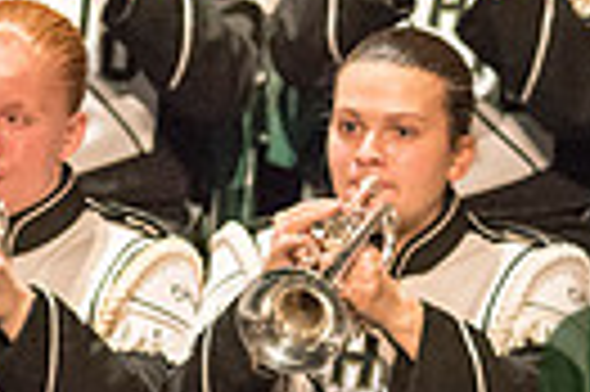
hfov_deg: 1.6
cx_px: 878
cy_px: 516
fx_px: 21786
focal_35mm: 1331
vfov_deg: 1.0
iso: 4000
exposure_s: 1/500
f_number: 2.8
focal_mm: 300
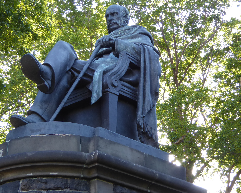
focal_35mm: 95
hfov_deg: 20.2
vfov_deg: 16.2
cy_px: 90
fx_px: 678
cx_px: 122
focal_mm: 14.1
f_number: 4.7
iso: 160
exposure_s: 1/60
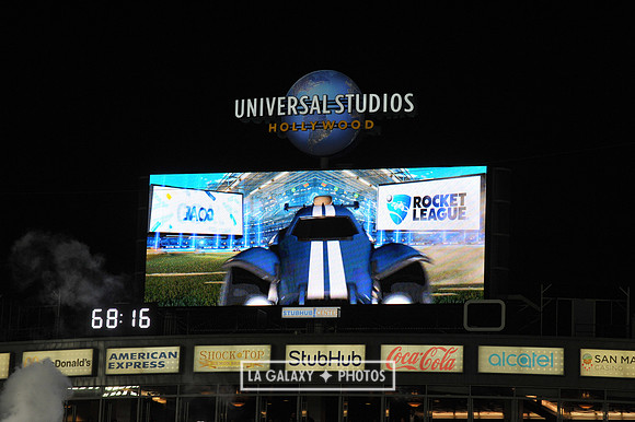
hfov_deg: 12.8
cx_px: 318
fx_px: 2821
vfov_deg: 8.6
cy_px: 211
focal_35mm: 160
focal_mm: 160
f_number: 9
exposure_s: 1/320
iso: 1600
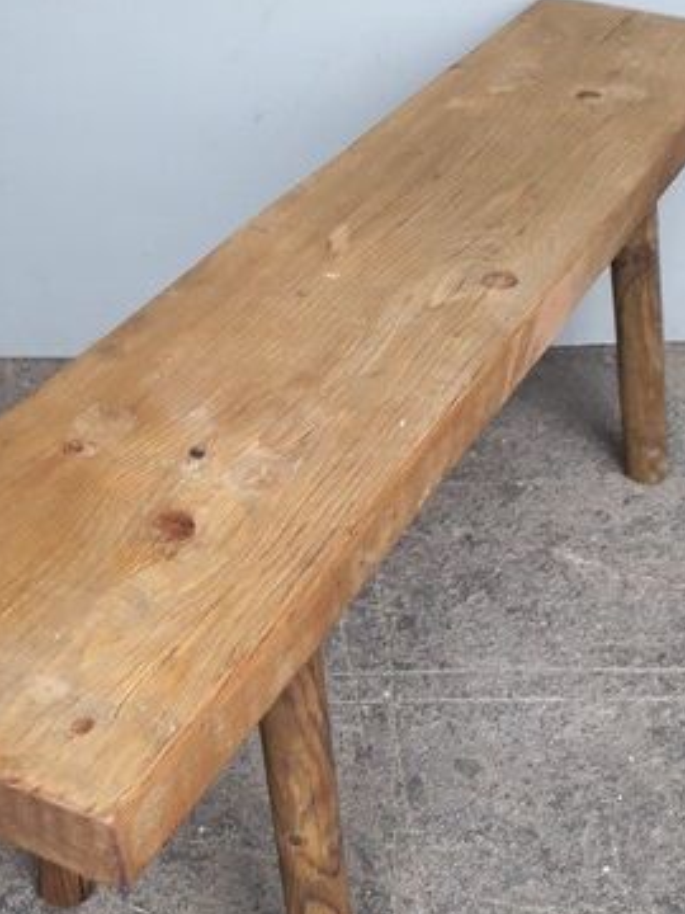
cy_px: 652
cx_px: 261
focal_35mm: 45
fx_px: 1187
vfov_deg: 41.2
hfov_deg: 32.1
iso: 80
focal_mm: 3.6
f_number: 1.9
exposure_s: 1/50
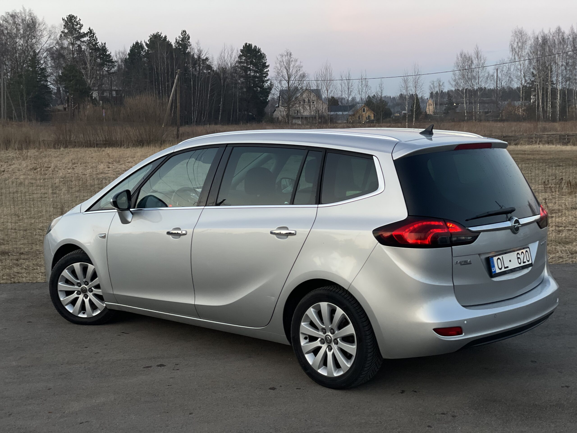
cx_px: 288
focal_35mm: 52
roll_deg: +1.2
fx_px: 867
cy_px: 216
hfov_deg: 36.8
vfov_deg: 28.0
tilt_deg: -5.6
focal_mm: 6
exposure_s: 1/100
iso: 64
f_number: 2
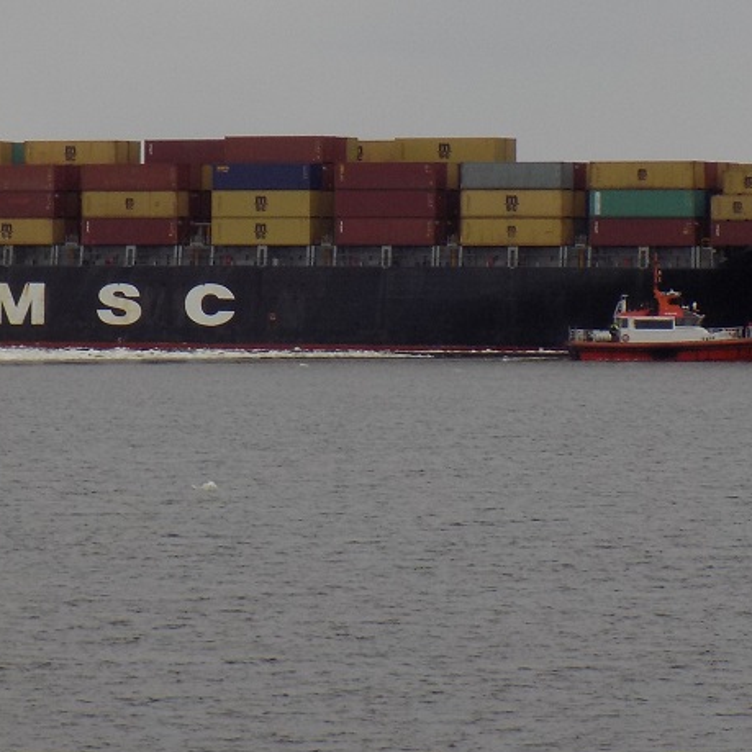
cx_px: 274
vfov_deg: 6.9
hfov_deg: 6.9
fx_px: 6267
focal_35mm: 255
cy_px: 170
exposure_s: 1/400
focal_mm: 19.1
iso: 80
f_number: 4.7
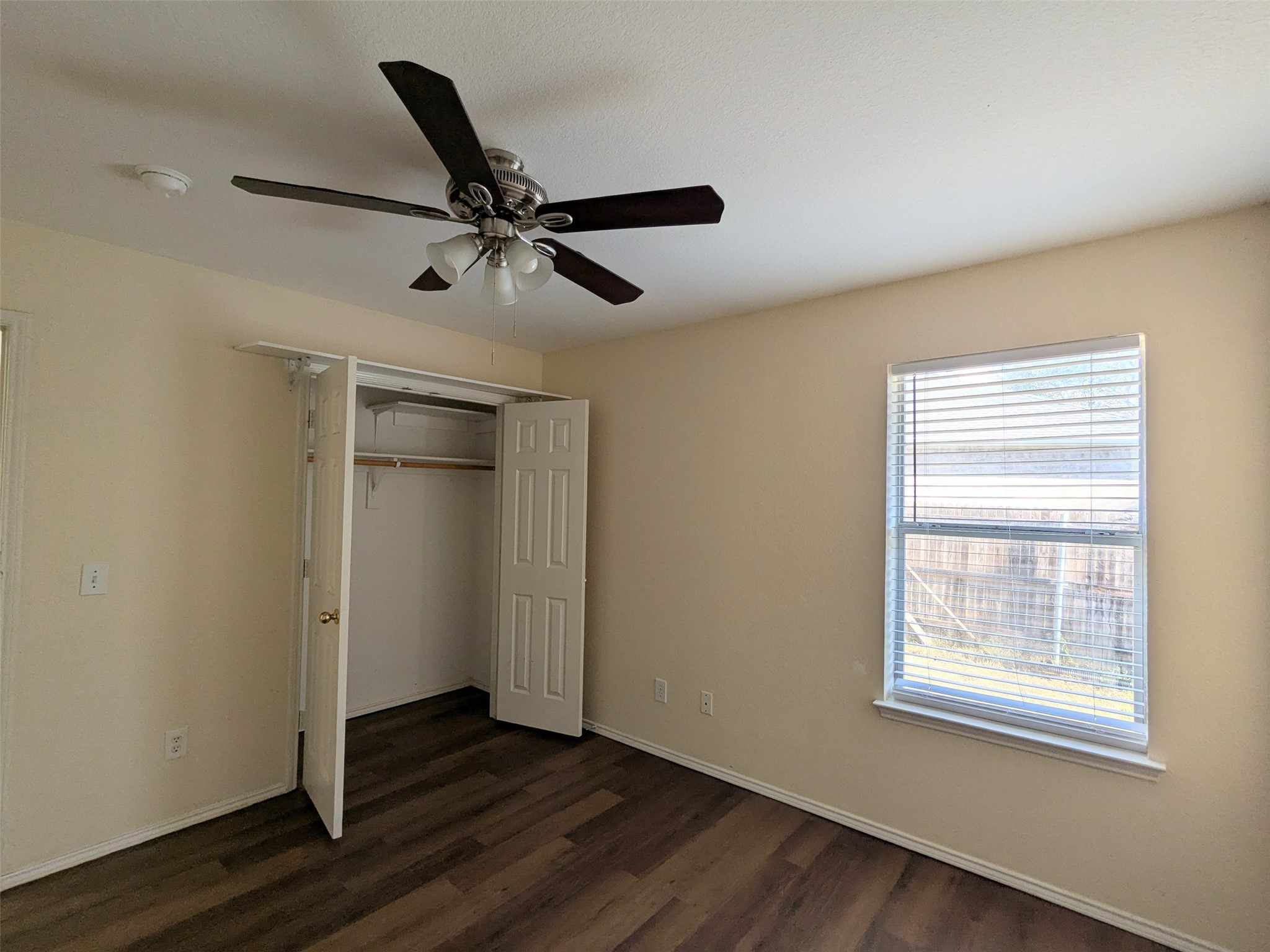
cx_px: 635
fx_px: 587
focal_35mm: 16
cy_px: 476
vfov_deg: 78.1
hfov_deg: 94.5
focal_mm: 2.35
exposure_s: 1/89.3
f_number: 2.2
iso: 39
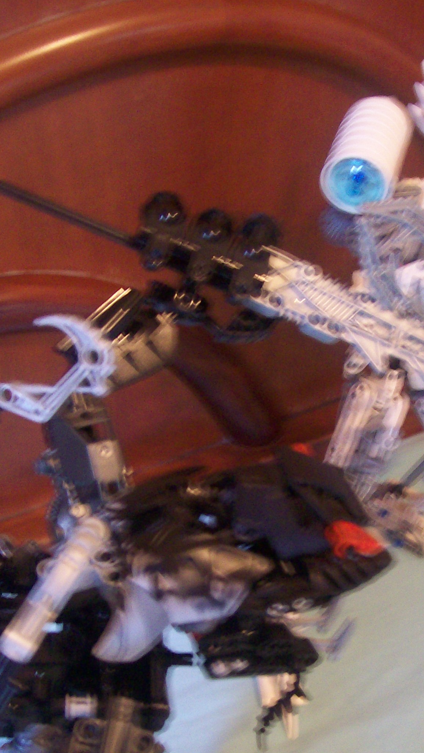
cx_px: 306
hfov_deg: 20.3
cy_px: 458
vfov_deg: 35.3
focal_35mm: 59
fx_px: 1179
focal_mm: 6
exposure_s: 1/4
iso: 160
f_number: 2.7
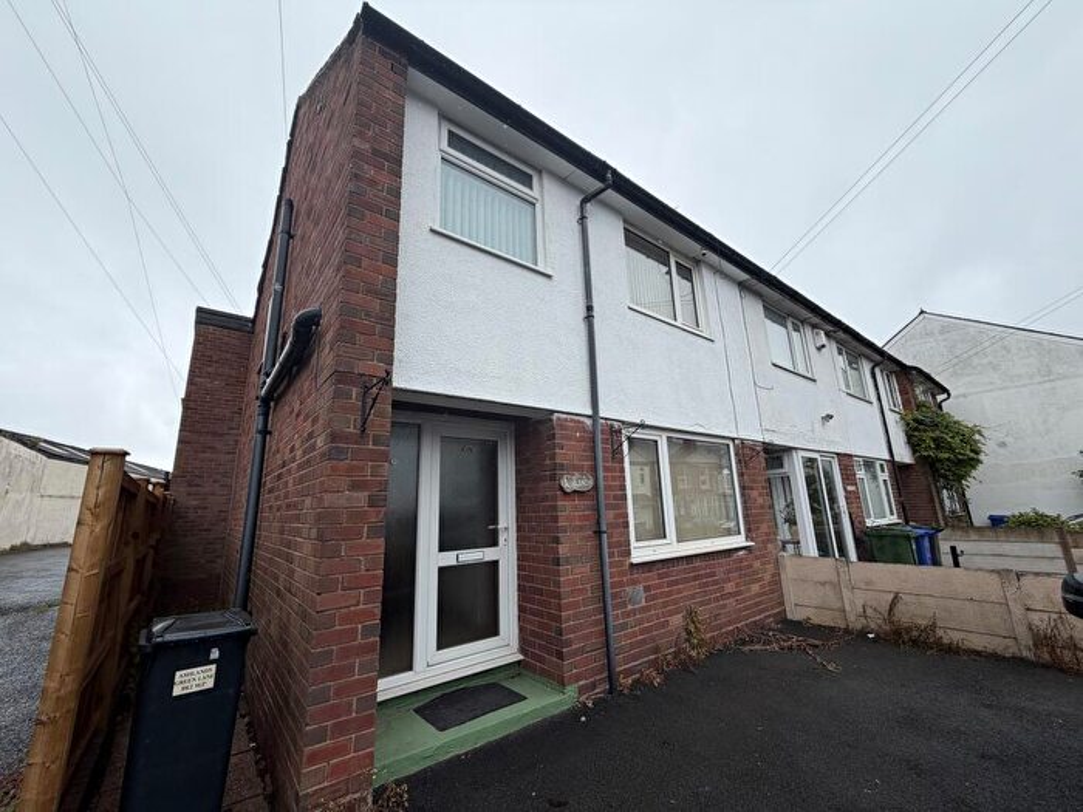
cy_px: 406
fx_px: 438
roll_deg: +2.2
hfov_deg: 102.1
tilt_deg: +13.5
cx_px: 542
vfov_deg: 85.7
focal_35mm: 14
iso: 40
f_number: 2.2
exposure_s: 1/619
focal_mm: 2.22
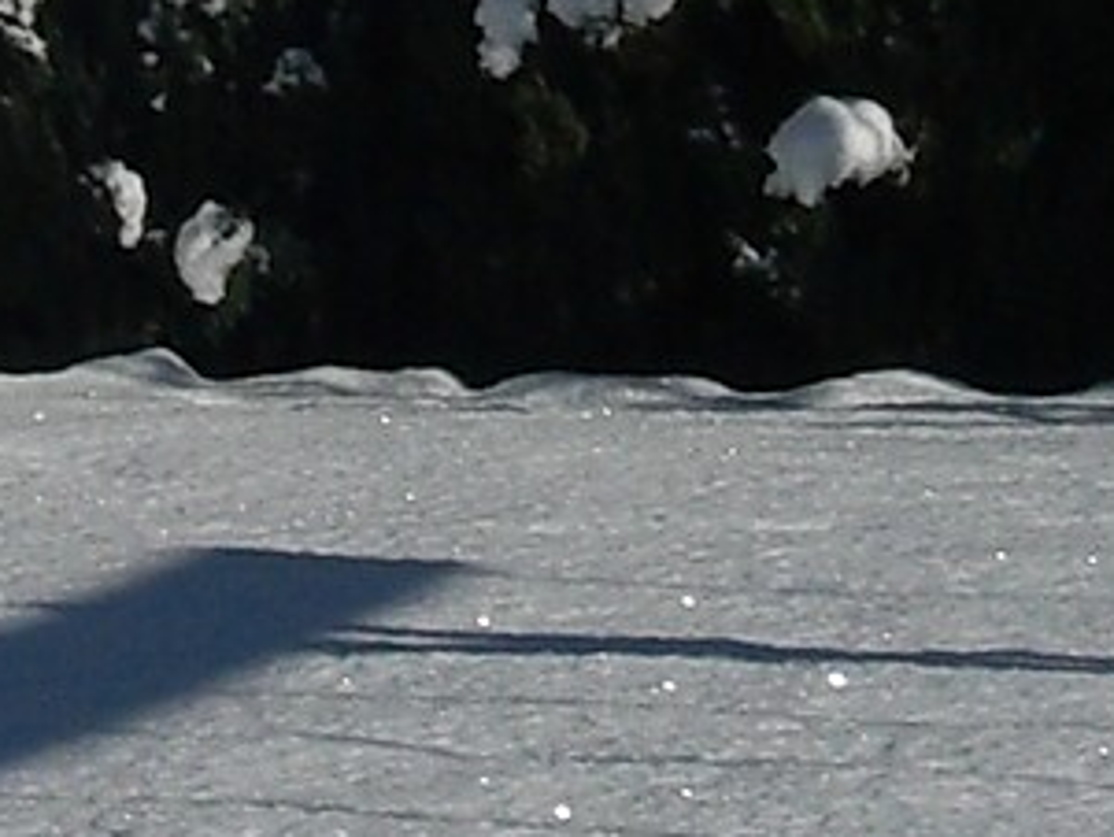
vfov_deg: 6.1
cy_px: 85
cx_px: 96
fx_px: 7791
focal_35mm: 242
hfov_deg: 8.2
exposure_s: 1/2000
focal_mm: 6.3
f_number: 4.4
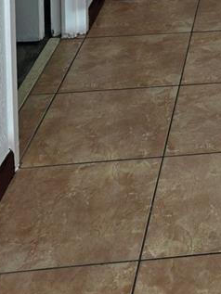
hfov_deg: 14.9
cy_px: -230
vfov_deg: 18.0
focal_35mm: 87
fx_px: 740
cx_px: 389
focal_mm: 6.3
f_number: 1.7
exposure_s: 1/120
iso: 32
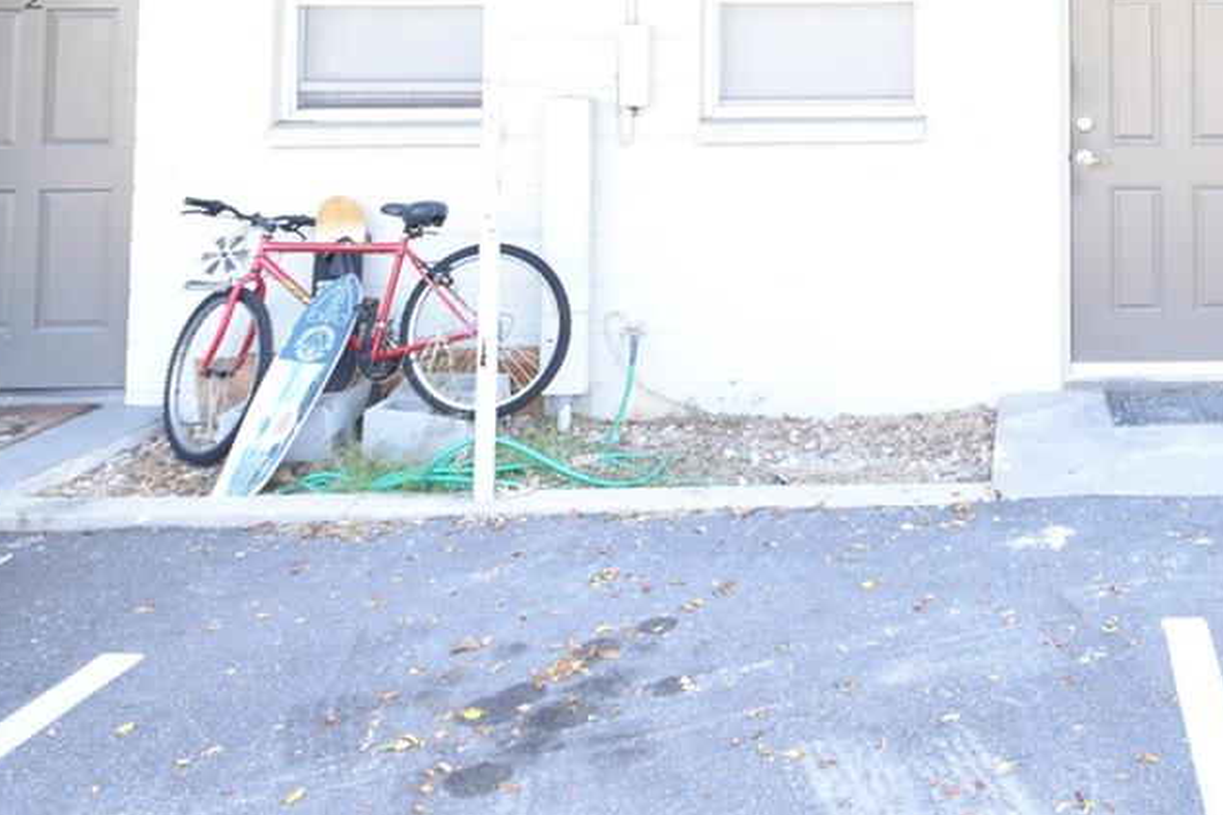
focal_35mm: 38
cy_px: -58
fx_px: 1291
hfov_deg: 46.2
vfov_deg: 31.5
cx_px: 1084
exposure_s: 1/90
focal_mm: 10
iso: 400
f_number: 4.8
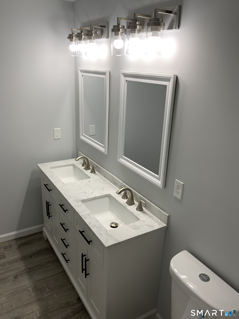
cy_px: 160
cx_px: 120
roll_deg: -2.4
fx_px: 267
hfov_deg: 48.2
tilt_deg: -21.9
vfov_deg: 61.7
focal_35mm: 29
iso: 32
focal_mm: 3
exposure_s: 1/120
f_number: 1.8
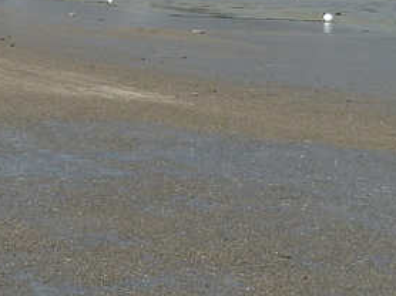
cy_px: -41
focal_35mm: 108
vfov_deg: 13.4
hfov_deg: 17.6
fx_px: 1234
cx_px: -30
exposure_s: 1/500
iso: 80
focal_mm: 4.1
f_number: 4.5
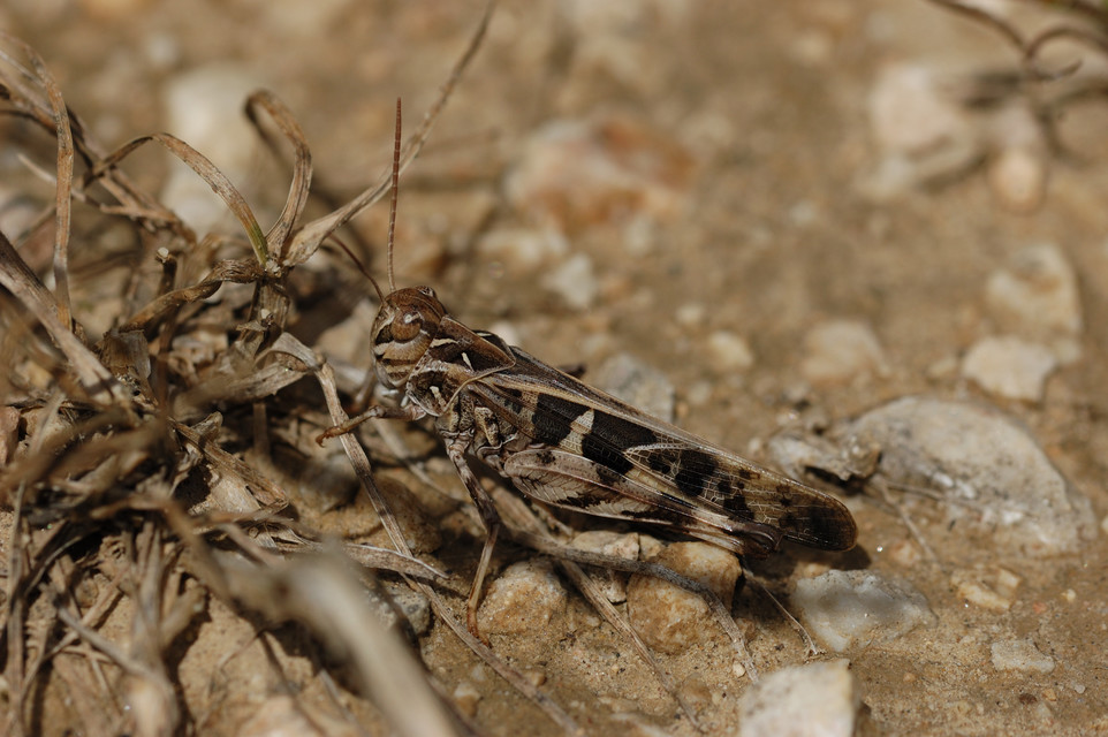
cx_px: 554
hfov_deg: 13.0
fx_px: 4844
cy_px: 368
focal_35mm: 158
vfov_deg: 8.7
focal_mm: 105
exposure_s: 1/1250
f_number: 10
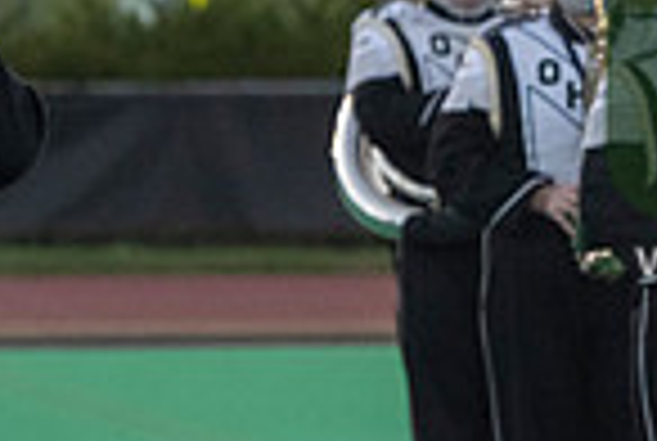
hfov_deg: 3.4
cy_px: 101
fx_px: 10881
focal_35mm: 595
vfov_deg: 2.3
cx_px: 945
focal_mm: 150
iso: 5000
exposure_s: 1/5000
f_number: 4.5
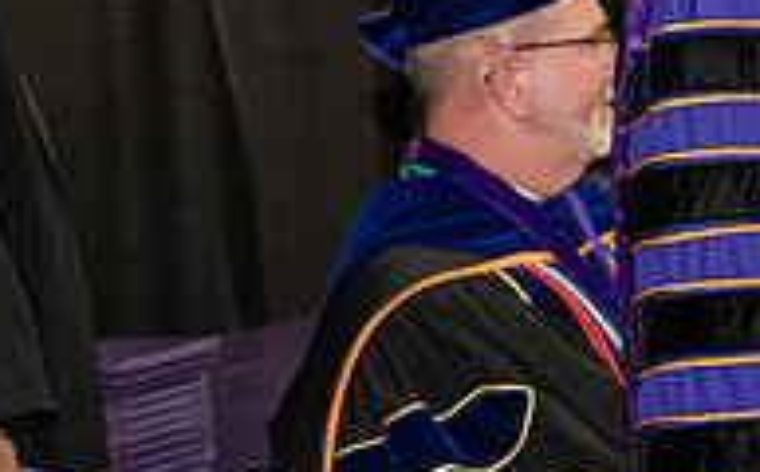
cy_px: -171
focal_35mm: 215
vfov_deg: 6.0
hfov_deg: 9.6
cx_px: 1028
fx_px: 4447
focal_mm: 70
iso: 2500
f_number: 5
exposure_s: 1/200
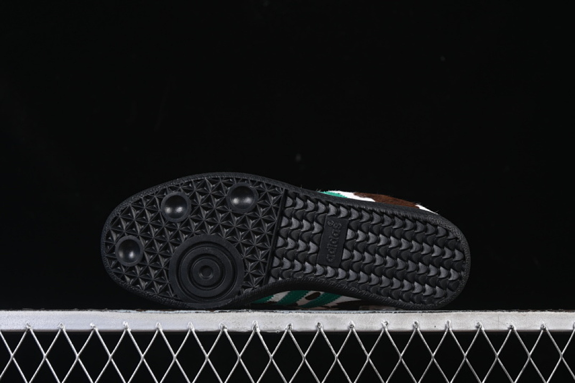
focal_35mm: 75
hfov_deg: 27.0
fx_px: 1198
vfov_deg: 18.2
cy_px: 192
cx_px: 288
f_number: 6.3
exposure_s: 1/60
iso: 160
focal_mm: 50
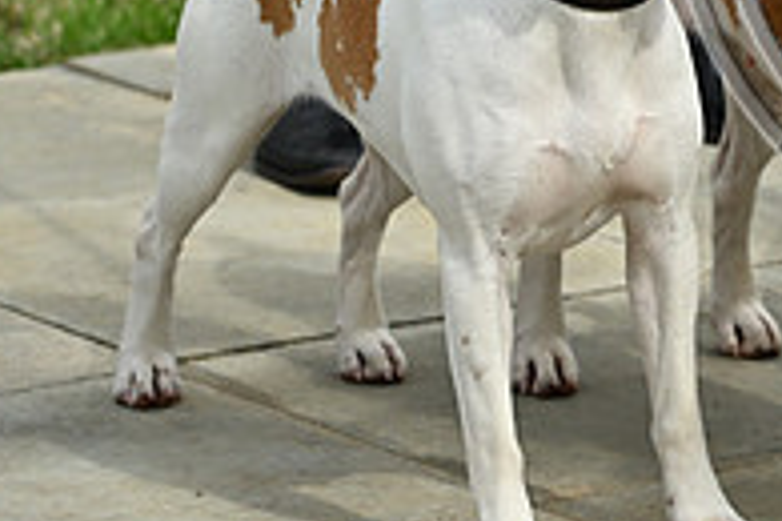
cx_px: 1039
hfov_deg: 5.3
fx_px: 8384
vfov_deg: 3.6
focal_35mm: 386
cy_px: -182
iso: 360
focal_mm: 130
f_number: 5.6
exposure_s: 1/1000
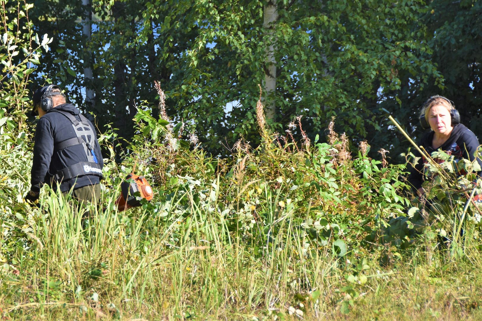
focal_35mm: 180
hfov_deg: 11.4
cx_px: 241
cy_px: 160
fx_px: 2410
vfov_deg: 7.6
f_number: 7.1
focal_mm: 120
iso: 100
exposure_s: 1/160
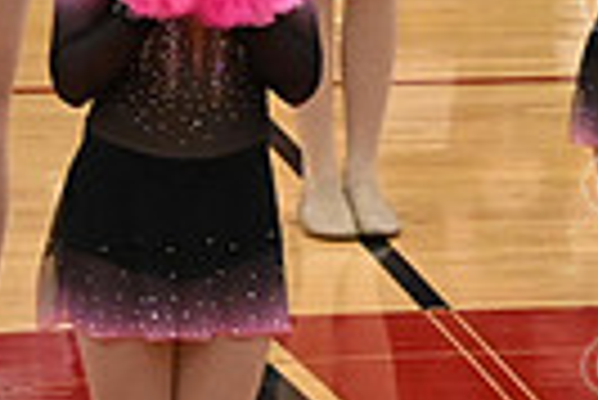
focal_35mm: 684
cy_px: -267
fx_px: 11374
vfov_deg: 2.0
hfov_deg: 3.0
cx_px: 1232
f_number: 4
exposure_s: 1/400
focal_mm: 105
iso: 8000
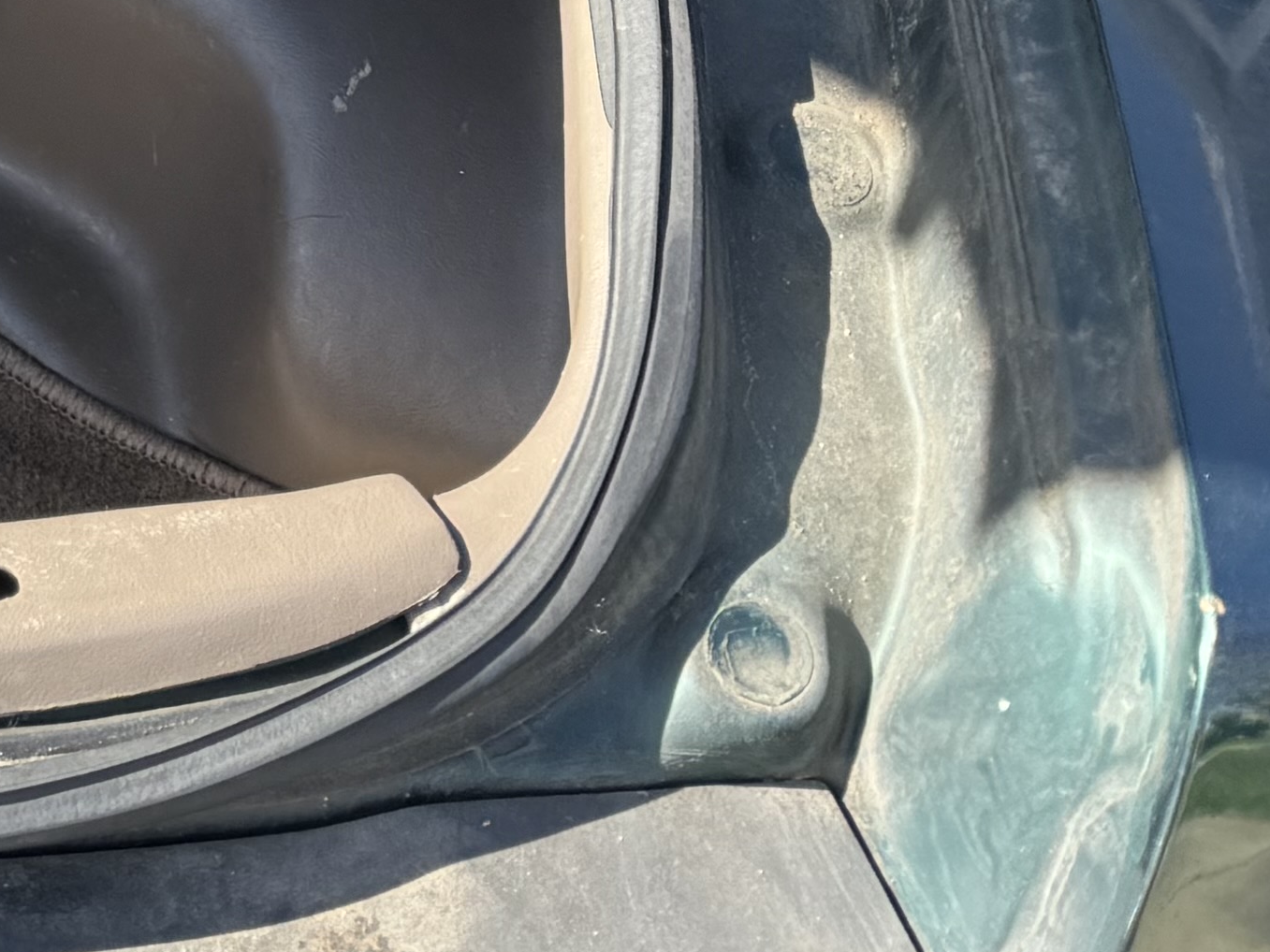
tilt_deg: -32.8
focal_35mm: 101
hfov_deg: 16.2
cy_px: -293
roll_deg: -0.1
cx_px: -1054
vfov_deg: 14.1
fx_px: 3706
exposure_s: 1/693
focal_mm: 6.86
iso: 80
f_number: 1.78
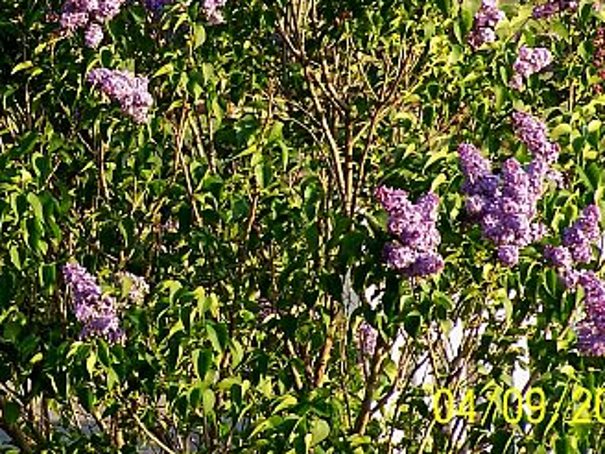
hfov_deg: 4.6
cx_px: 172
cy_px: 94
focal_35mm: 435
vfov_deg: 3.4
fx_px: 7603
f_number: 3.2
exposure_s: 1/180
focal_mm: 39.5
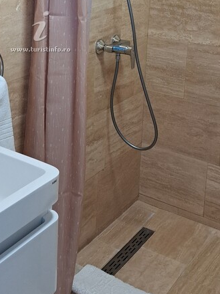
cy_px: 28
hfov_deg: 25.6
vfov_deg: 32.6
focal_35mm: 56
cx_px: 38
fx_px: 475
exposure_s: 1/60
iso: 160
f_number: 1.8
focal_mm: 5.23
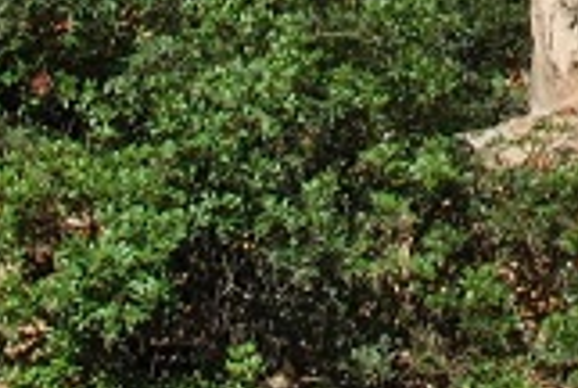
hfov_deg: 4.9
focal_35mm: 418
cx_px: 829
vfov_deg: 3.2
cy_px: -769
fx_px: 6723
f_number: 8
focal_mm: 35
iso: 100
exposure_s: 1/250
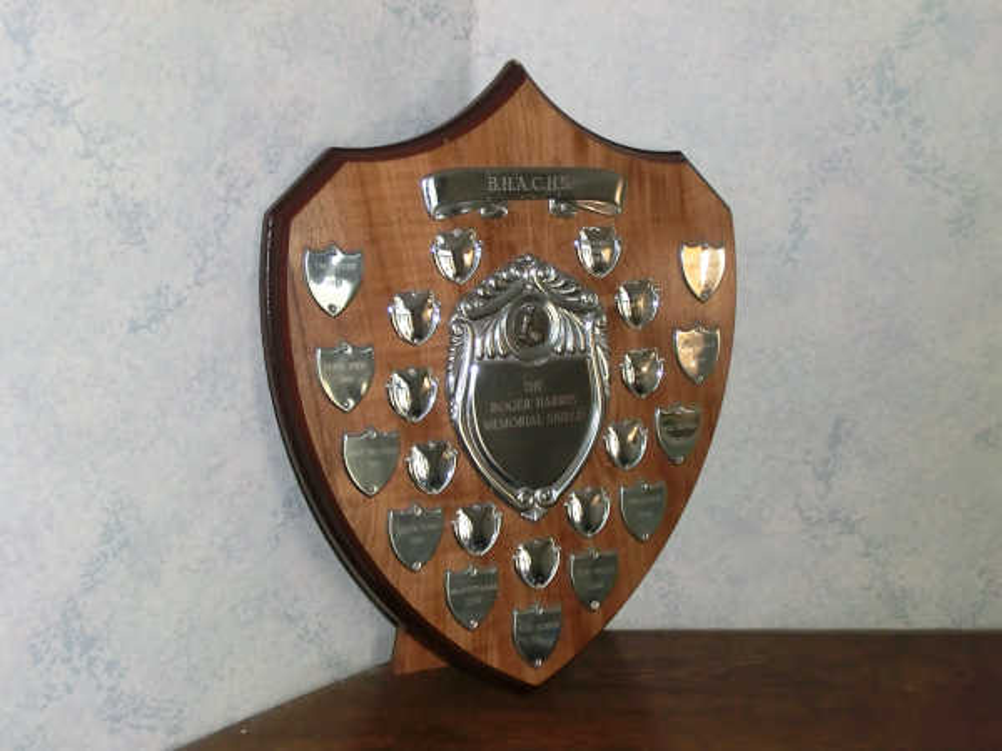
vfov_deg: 23.3
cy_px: 376
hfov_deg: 30.7
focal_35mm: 63
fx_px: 1824
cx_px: 501
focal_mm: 11.1
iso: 400
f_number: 4.6
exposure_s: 1/60
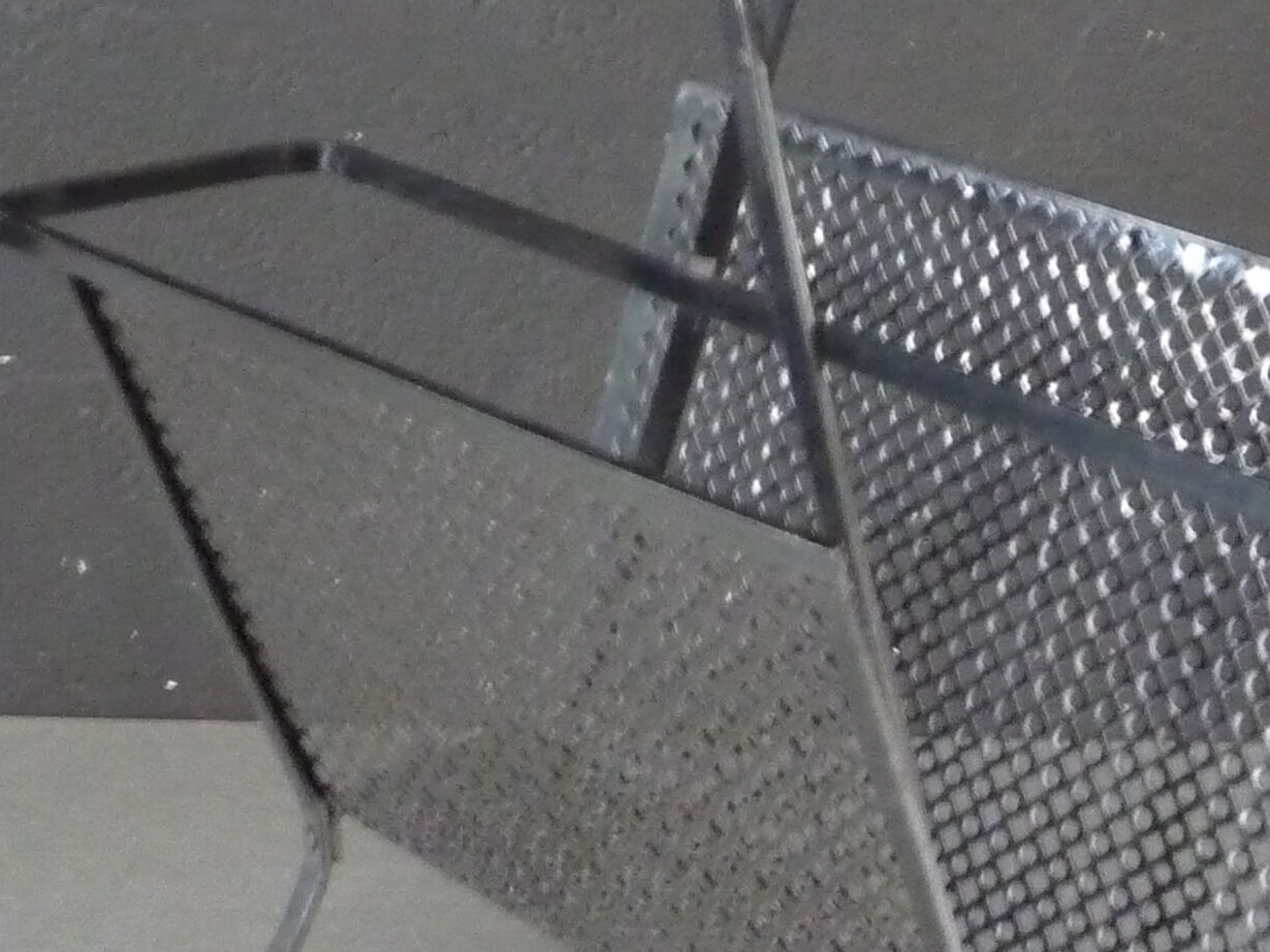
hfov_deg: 21.9
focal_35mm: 89
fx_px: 3265
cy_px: 507
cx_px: 835
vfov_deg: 16.6
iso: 800
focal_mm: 5.2
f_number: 3.3
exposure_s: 1/8
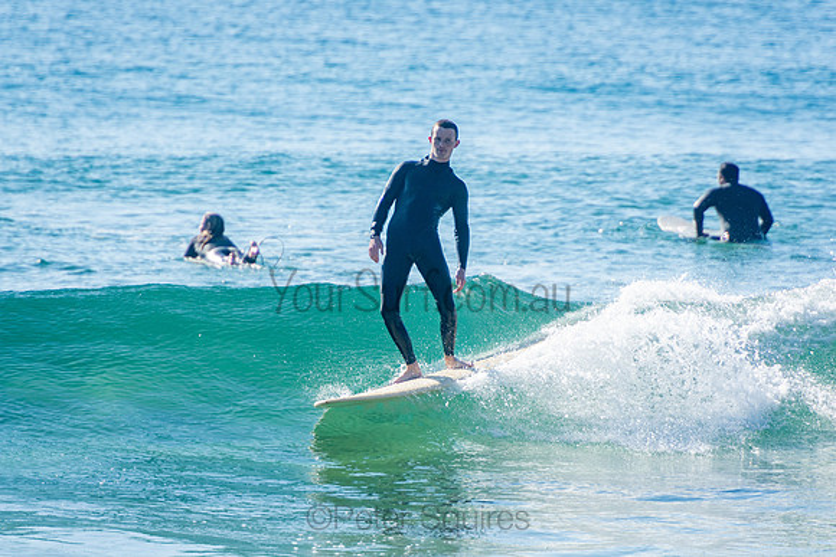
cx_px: 418
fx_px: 13936
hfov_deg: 3.4
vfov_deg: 2.3
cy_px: 278
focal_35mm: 600
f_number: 5.6
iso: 250
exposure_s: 1/1250
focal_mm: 400
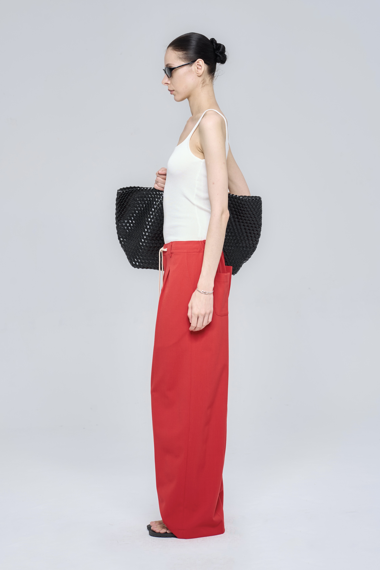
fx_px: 1346
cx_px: 190
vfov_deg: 23.9
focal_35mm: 85
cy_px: 285
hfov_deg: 16.1
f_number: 8
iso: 200
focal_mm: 85
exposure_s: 1/125
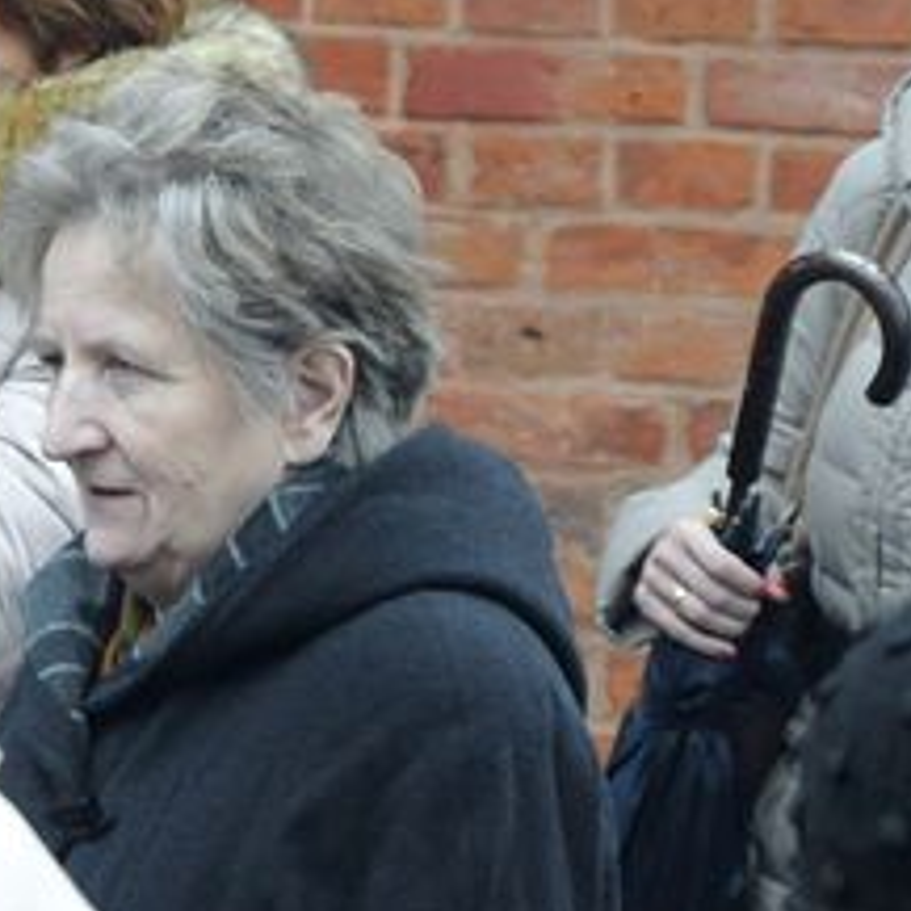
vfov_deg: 3.3
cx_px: -764
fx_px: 15592
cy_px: 304
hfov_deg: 3.3
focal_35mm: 524
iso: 1600
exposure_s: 1/160
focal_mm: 105
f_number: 5.6
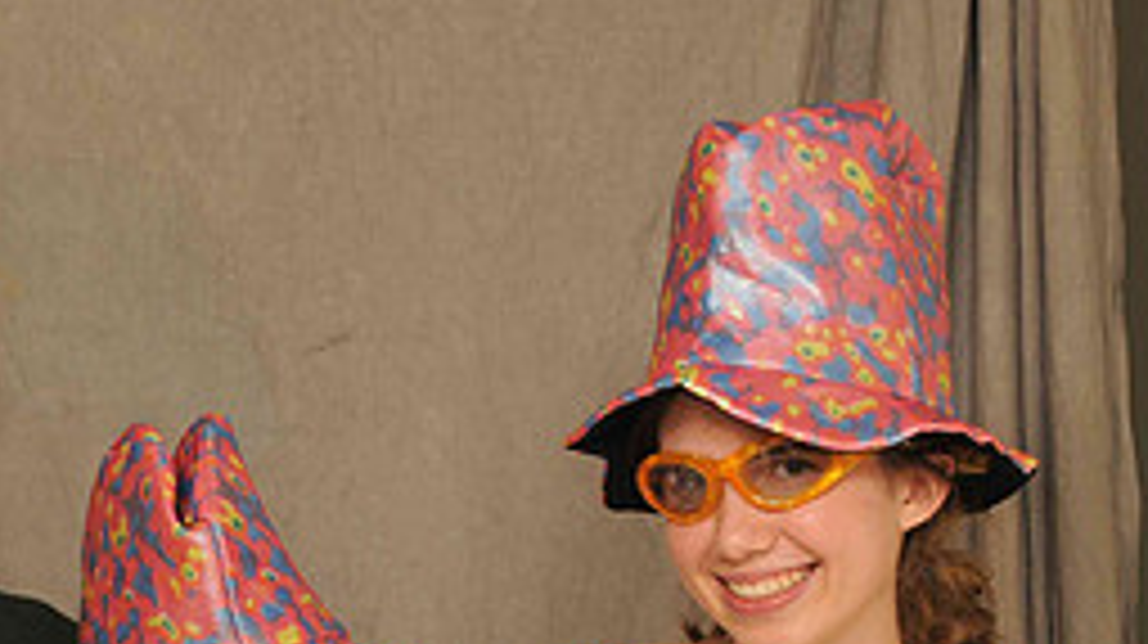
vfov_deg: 8.4
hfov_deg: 14.8
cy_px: 750
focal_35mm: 143
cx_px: 41
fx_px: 4350
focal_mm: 40
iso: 200
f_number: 6.3
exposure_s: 1/125
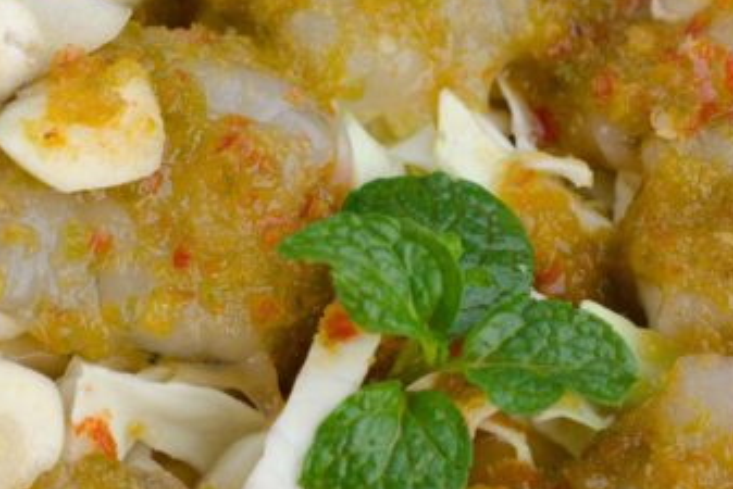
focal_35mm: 200
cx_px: 472
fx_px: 4074
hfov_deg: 10.3
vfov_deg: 6.9
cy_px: 343
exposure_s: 1/100
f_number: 4.5
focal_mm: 50
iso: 160
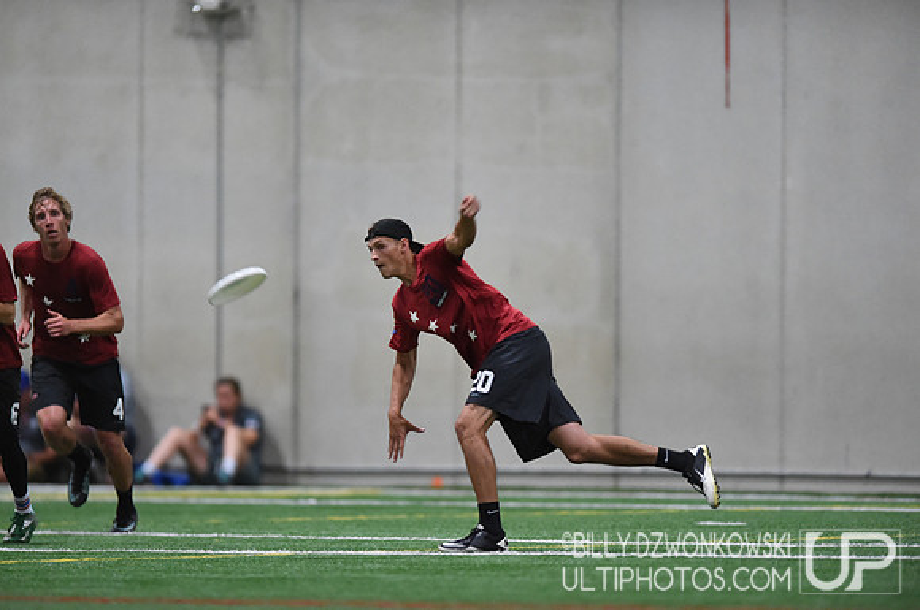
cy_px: 305
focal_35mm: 400
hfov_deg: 5.2
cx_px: 460
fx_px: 10208
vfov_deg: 3.4
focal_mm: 400
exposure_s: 1/500
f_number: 2.8
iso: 10000
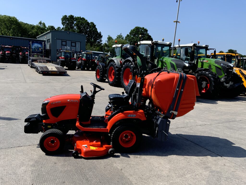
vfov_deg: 48.2
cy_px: 92
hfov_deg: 61.7
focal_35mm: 29
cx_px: 123
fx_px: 206
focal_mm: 3
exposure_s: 1/2320
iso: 20
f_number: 1.8
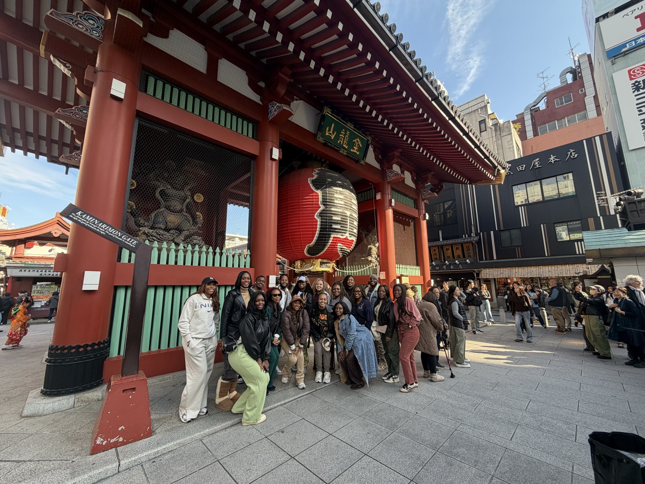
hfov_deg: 102.1
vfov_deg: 85.7
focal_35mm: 14
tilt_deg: +9.9
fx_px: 261
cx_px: 322
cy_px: 242
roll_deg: +0.9
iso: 64
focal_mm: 2.22
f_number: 2.2
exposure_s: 1/233
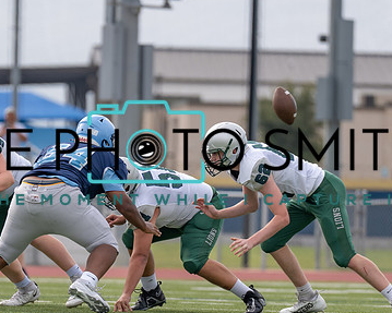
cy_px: 243
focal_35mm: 477
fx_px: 5533
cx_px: 128
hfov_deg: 4.1
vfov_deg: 3.2
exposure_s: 1/1250
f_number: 2.8
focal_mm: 200
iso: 100
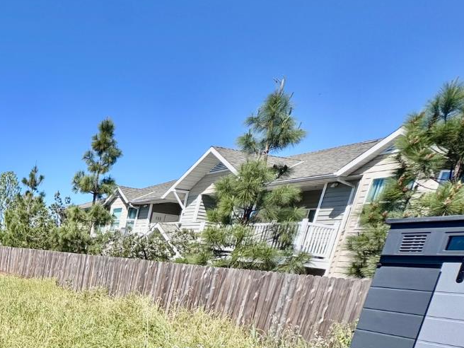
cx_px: -63
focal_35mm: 32
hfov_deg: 42.5
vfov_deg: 39.0
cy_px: 348
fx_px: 429
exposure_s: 1/1637
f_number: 2.2
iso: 50
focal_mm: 2.22
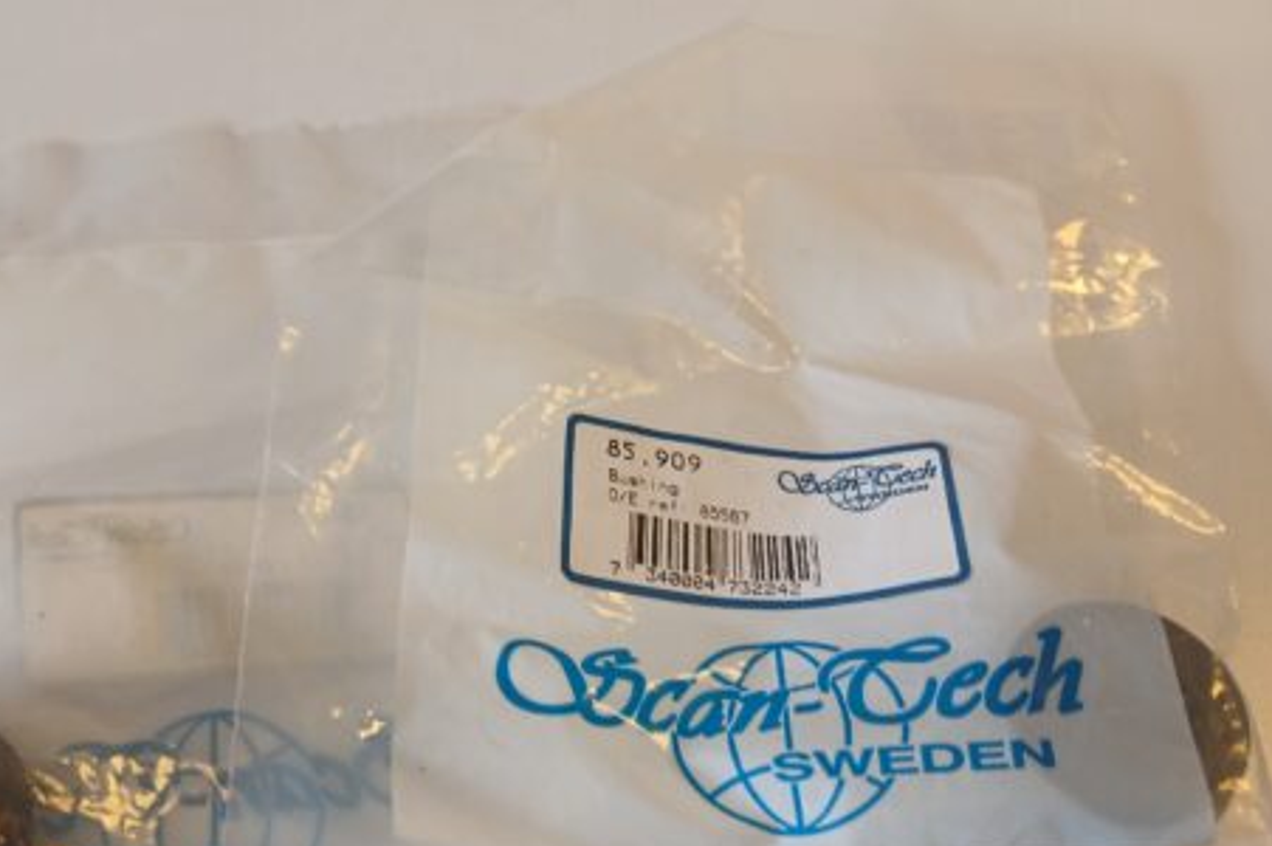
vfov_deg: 36.4
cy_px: 567
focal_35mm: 36
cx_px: 463
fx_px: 1271
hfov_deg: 52.5
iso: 50
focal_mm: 3.98
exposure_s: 1/50
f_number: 1.8
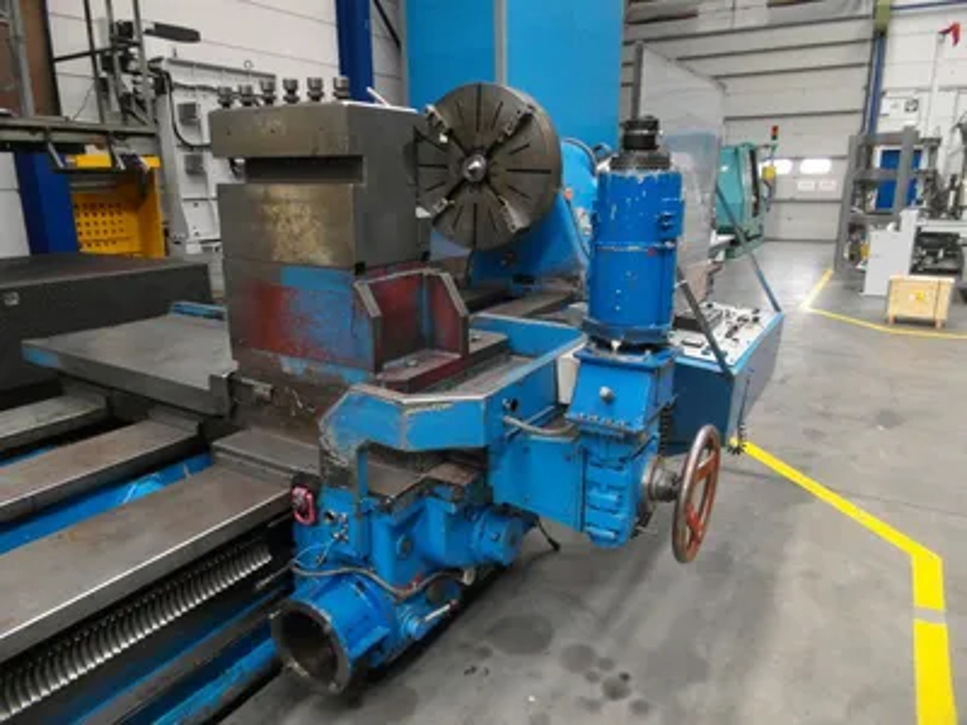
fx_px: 643
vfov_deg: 58.9
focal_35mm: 23
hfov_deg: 73.9
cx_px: 484
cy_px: 362
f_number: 2.8
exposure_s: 1/45
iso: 800
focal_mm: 4.1
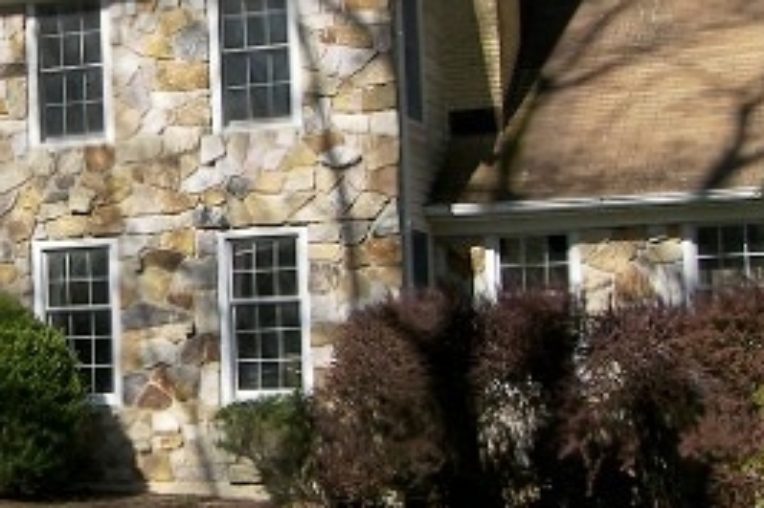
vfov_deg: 14.5
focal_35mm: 94
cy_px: 221
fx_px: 1994
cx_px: -86
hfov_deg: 20.6
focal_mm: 6.4
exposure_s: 1/800
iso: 50
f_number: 3.2
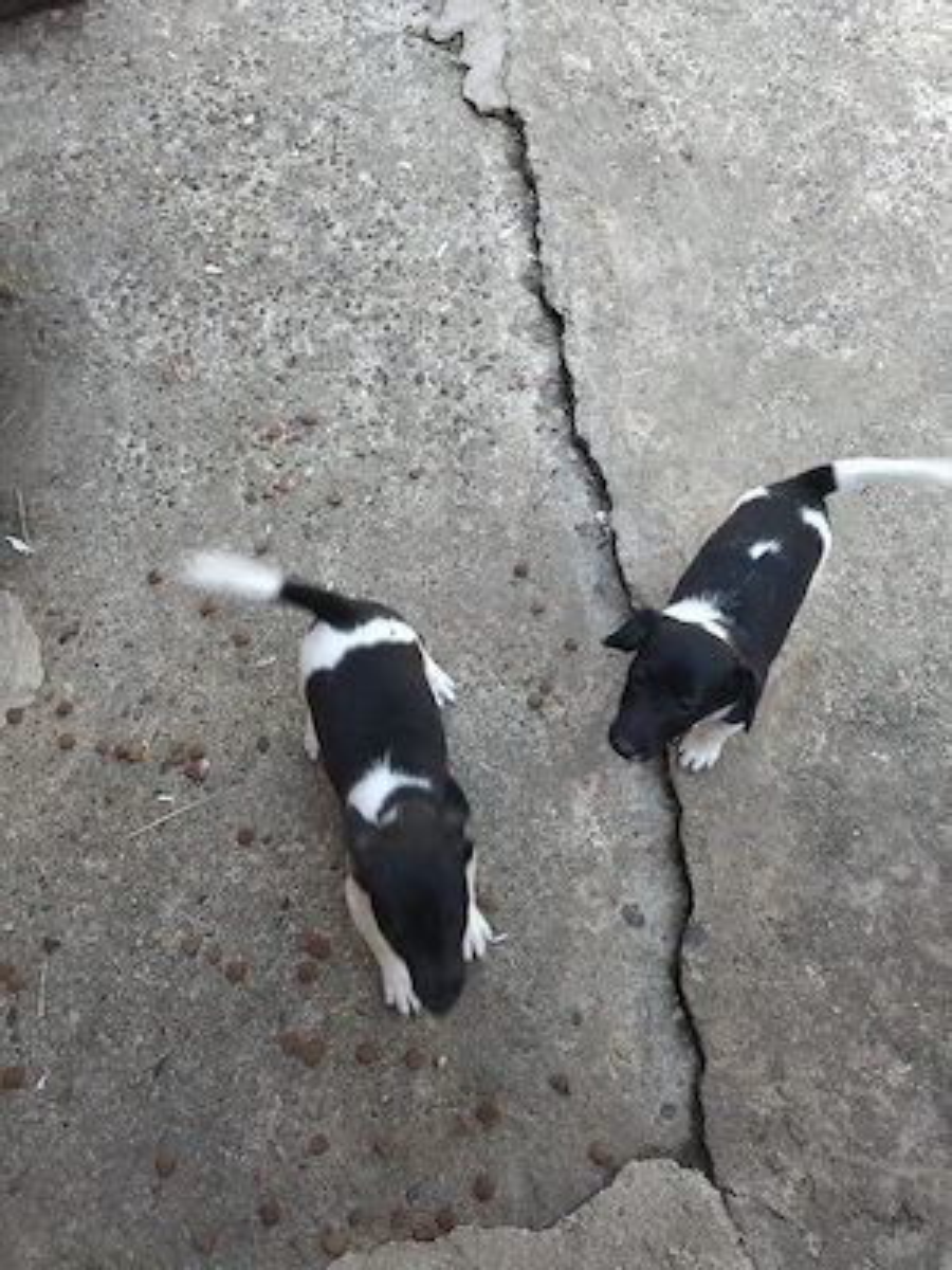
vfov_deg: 65.3
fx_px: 990
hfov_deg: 51.4
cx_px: 476
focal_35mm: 27
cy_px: 635
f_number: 1.79
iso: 100
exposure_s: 1/169
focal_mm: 4.74
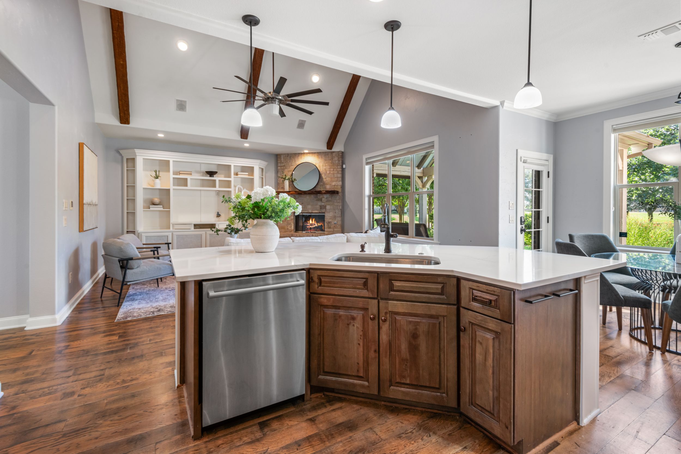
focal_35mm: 16
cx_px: 340
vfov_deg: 73.8
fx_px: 303
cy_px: 227
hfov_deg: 96.7
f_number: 9
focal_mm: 16
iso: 250
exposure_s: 1/4
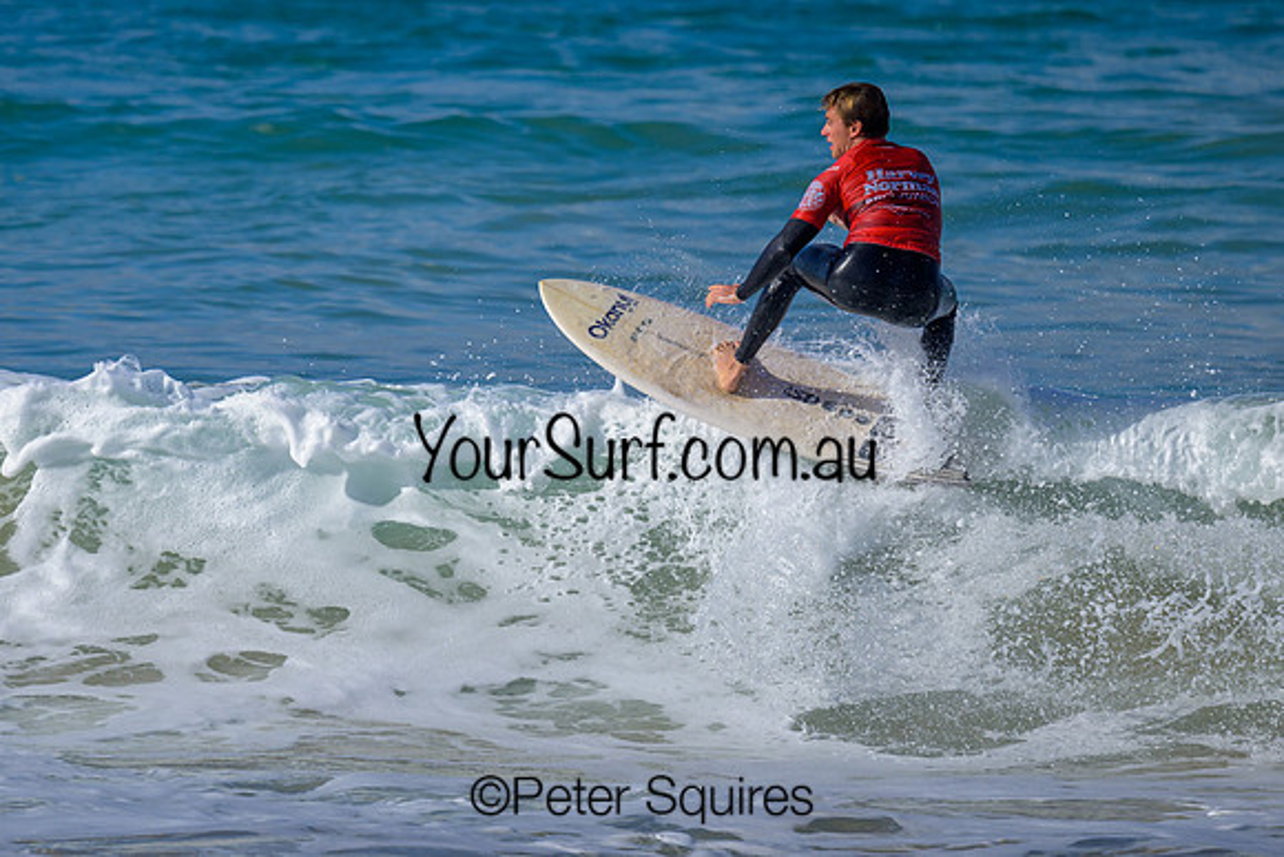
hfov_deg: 1.9
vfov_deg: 1.3
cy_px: 370
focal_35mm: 1098
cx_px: 613
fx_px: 39184
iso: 200
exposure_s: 1/2000
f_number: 6.3
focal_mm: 800
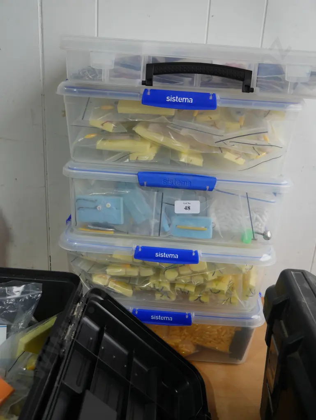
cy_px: 210
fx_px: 413
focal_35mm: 34
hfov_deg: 41.8
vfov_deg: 53.9
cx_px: 158
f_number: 4
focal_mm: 17
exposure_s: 1/125
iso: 200
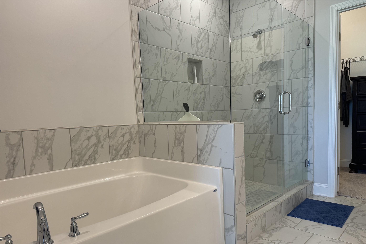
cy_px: 137
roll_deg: +2.2
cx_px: 183
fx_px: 254
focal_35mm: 25
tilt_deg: -5.5
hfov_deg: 71.5
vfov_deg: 51.2
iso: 125
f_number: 1.78
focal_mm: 6.76
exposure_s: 1/120
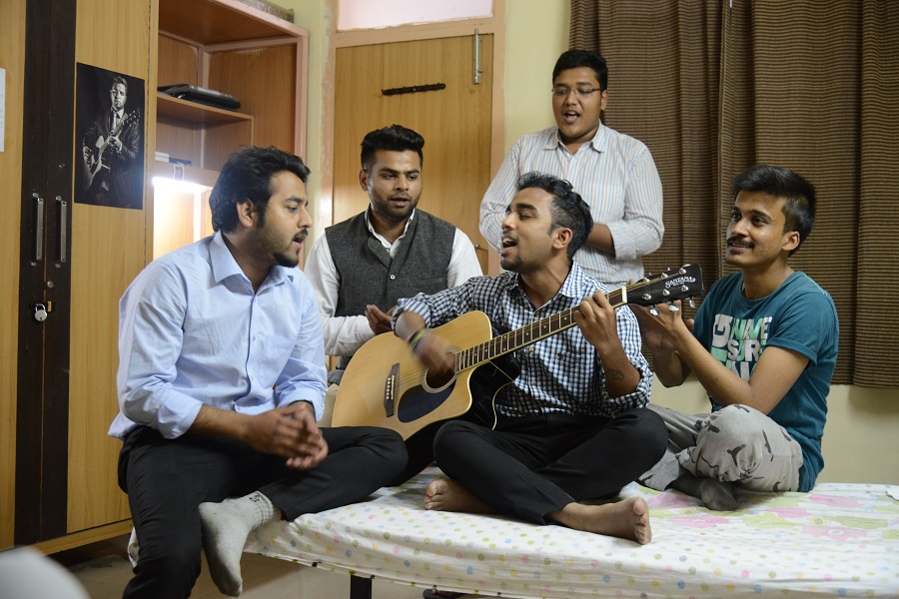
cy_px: 300
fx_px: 999
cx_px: 450
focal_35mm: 40
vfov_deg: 33.4
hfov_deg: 48.5
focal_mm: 40
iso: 2500
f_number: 4.8
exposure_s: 1/30
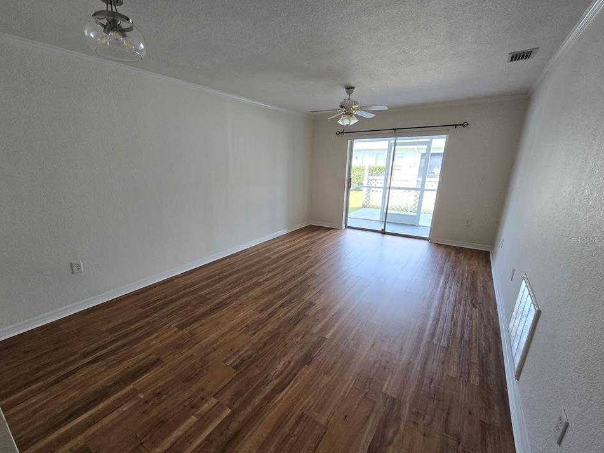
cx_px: 281
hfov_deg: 101.9
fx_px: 244
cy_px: 240
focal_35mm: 14
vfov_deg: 85.6
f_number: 2.2
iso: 100
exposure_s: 1/60
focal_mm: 2.2
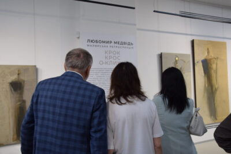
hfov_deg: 57.2
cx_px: 116
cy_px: 77
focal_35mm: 33
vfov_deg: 40.0
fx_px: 212
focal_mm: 22
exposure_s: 1/125
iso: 400
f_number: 5.6
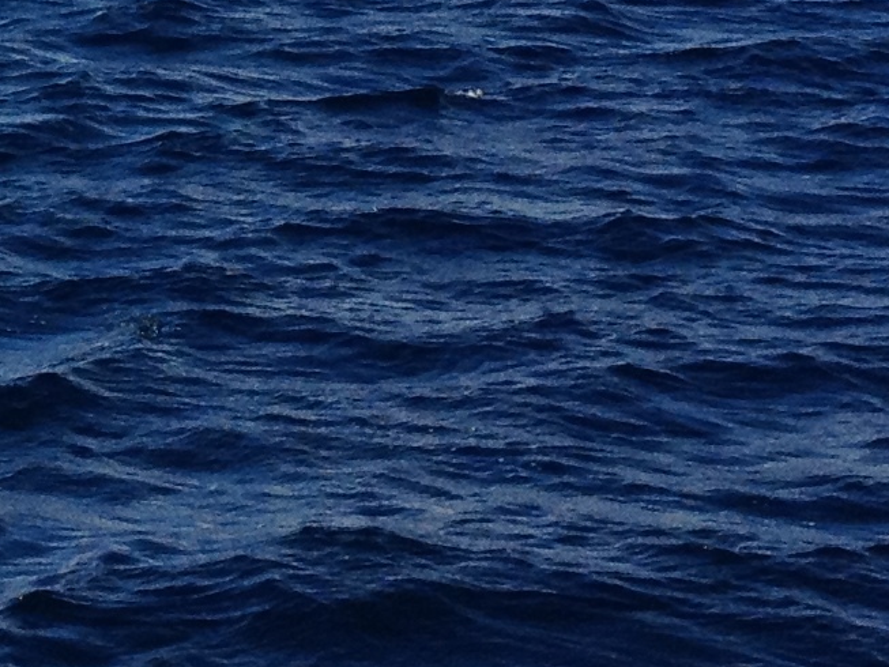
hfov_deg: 10.9
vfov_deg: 8.2
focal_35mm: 175
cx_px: -414
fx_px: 4495
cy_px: -472
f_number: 2.4
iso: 64
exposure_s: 1/2632
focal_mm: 4.28
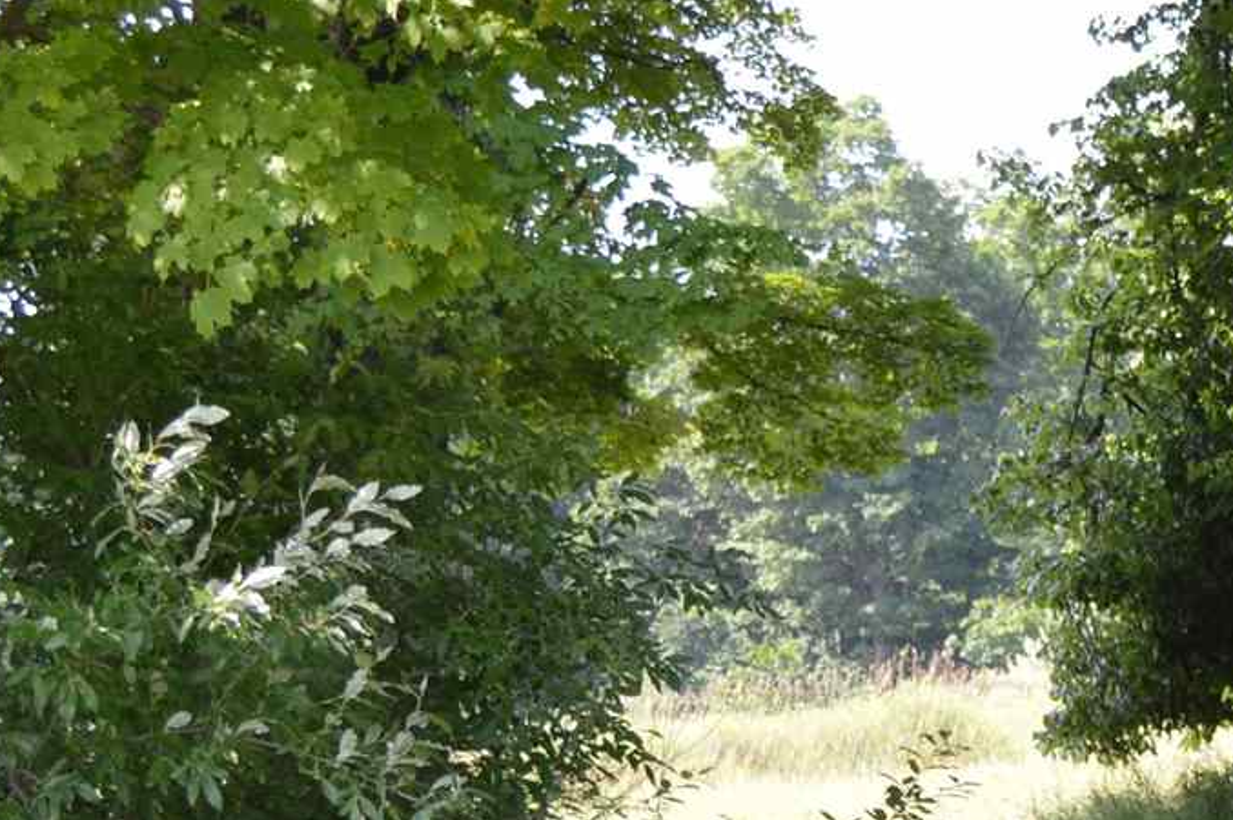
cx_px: 1523
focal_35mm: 197
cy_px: 137
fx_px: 6750
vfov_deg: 6.9
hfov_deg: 10.3
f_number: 5.6
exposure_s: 1/125
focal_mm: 29
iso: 110
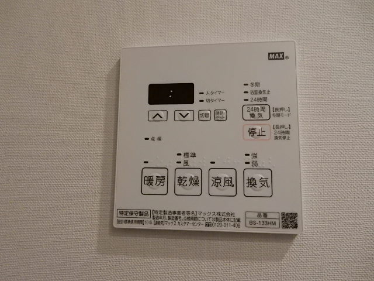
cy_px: 140
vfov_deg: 54.9
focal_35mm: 25
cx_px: 187
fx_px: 270
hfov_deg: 69.4
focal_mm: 4.5
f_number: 3.7
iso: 1600
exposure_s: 1/200
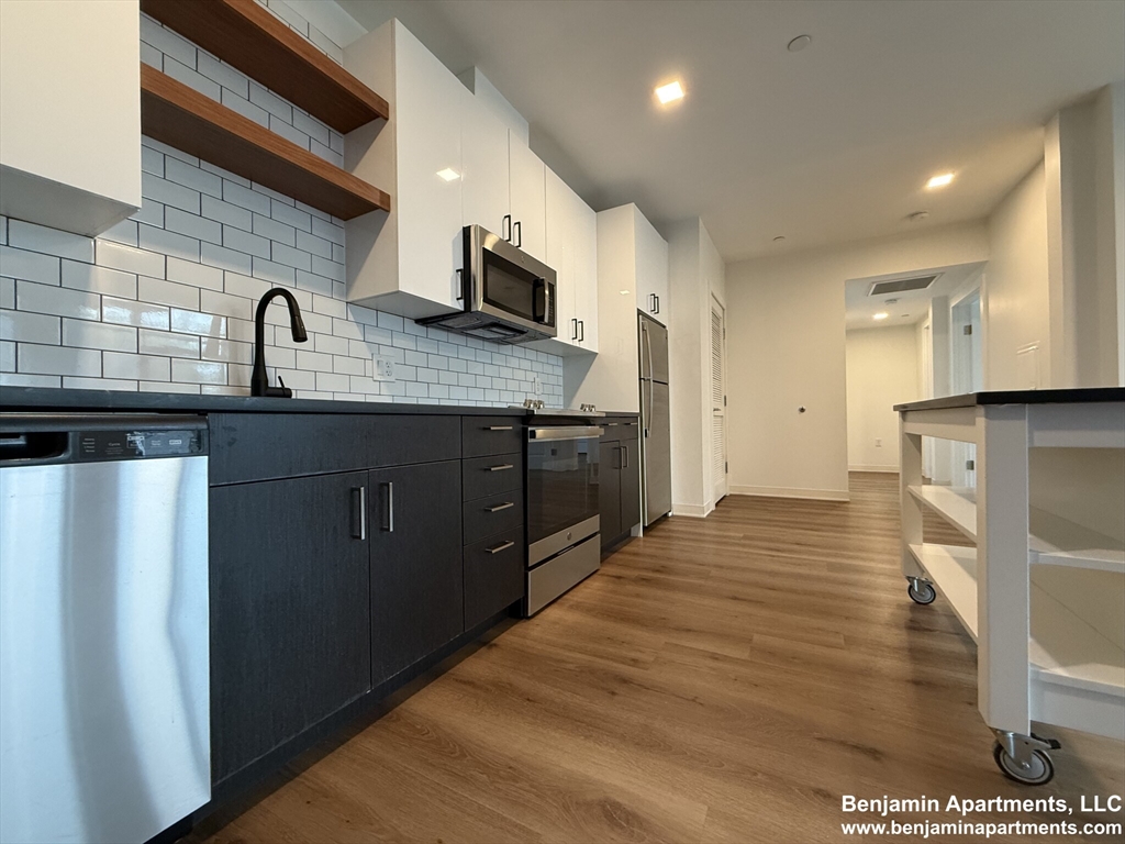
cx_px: 562
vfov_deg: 85.7
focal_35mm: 14
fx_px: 455
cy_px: 422
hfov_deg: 102.1
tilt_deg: -0.2
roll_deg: +0.3
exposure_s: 1/60
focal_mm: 2.22
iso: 320
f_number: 2.2
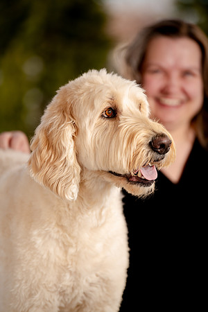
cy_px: 156
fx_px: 1603
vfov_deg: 11.1
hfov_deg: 7.4
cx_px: 104
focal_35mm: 185
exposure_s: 1/250
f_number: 3.2
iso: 200
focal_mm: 185
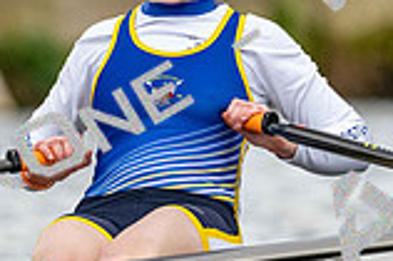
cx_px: 119
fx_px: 16063
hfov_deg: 1.4
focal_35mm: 1473
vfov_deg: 0.9
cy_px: 53
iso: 4000
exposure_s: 1/2500
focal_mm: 400
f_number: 4.5
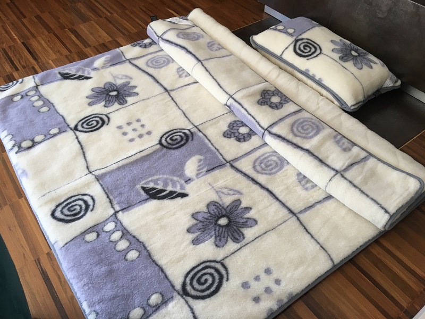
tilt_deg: -47.9
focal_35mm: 29
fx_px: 356
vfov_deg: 48.2
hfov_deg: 61.7
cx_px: 212
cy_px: 160
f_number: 2.2
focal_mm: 4.15
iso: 32
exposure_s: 1/33
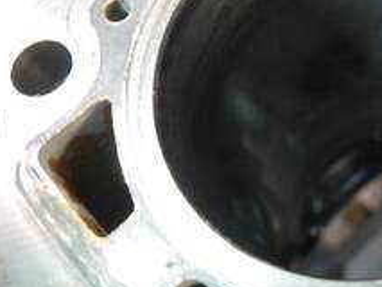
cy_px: 59
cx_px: 425
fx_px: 696
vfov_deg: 23.0
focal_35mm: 63
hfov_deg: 27.9
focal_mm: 14
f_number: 3.5
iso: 2500
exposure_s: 1/125
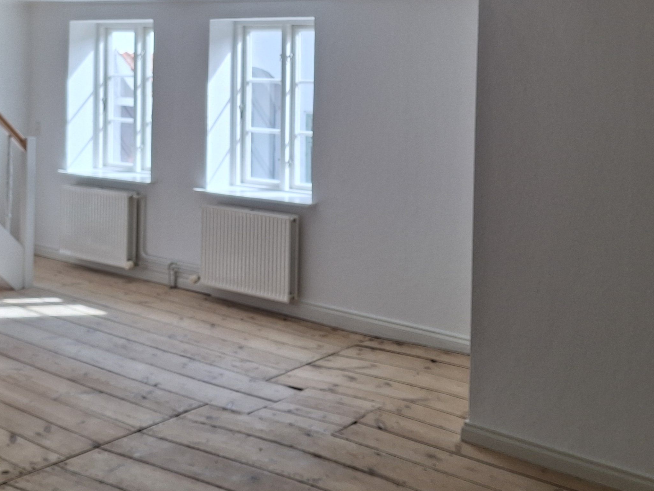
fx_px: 945
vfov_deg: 28.5
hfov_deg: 38.0
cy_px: 95
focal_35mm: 50
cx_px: 253
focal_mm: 4.69
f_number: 1.8
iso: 32
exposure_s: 1/180
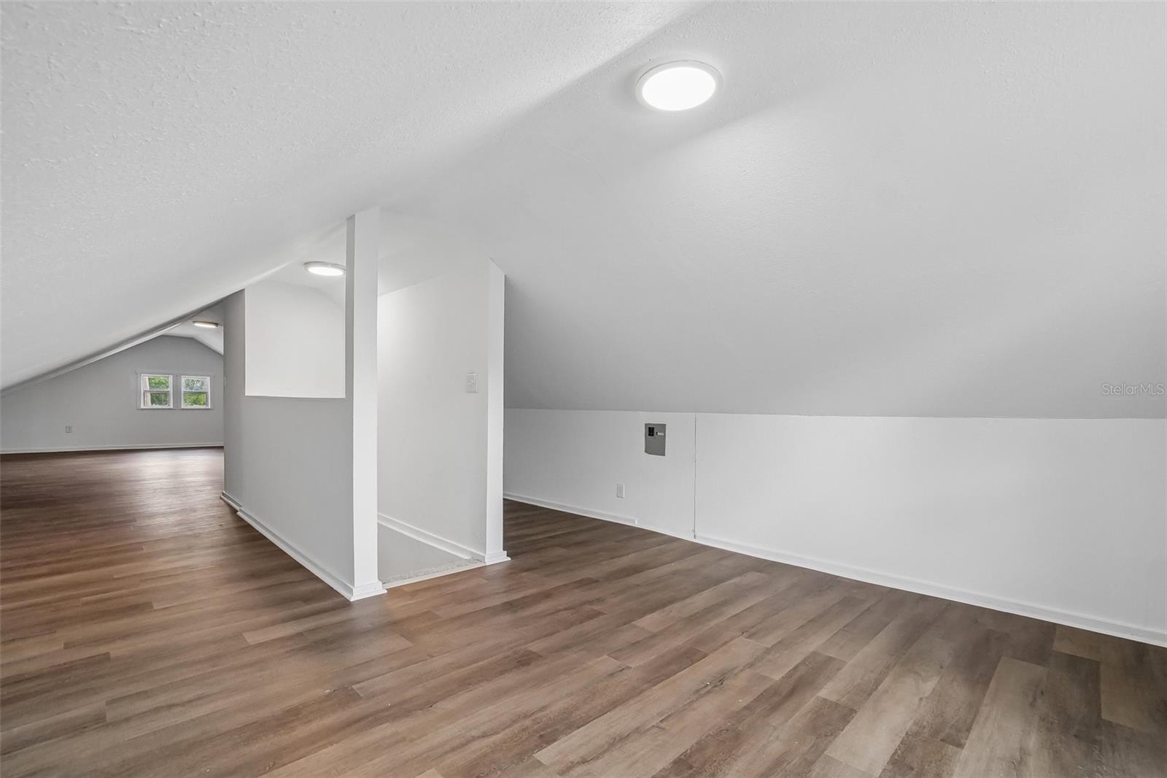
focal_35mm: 15
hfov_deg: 100.4
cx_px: 584
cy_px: 389
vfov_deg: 77.3
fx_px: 486
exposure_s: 1/30
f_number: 8
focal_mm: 10
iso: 1000
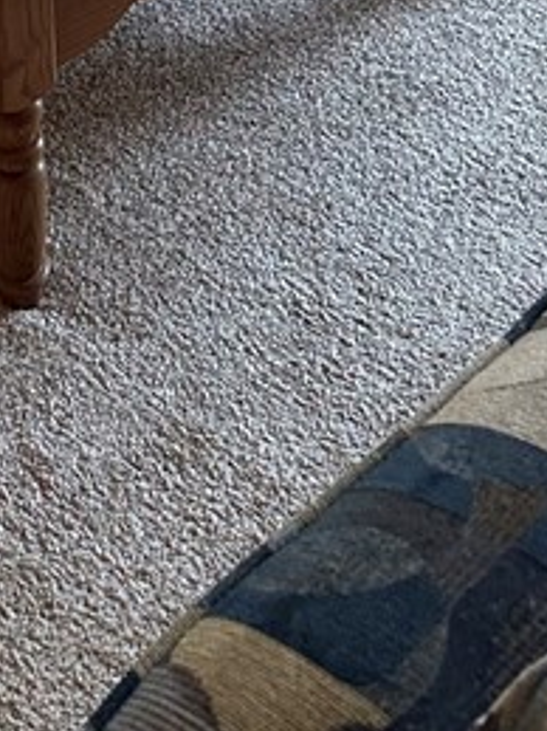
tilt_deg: -21.7
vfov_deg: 16.8
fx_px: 2003
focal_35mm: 95
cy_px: -621
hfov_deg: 15.3
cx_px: -6
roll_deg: +3.1
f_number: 1.78
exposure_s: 1/60
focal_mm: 6.86
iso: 160
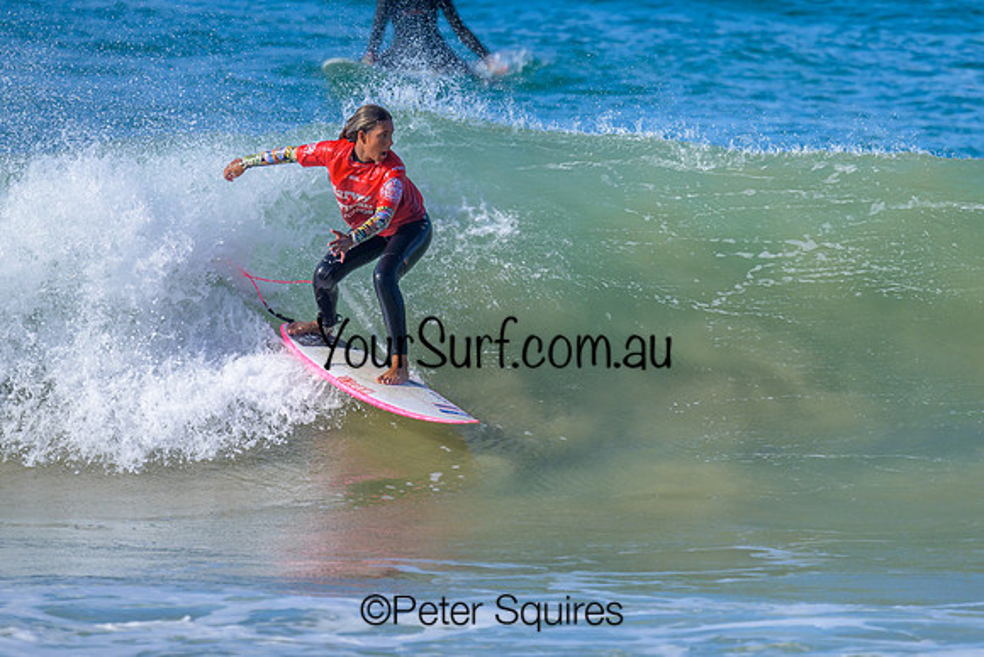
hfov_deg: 1.9
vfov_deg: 1.3
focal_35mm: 1098
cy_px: 241
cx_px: 555
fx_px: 30029
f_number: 6.3
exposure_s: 1/2000
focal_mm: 800
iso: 360
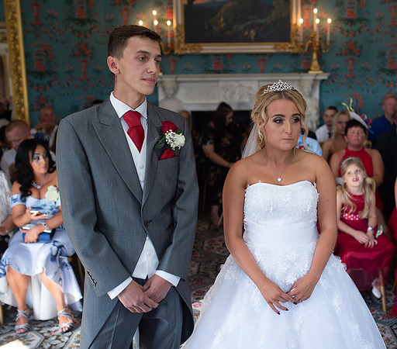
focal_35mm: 48
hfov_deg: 36.7
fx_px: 592
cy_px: 179
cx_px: 268
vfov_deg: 32.8
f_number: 2.5
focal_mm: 35
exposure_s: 1/100
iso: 100
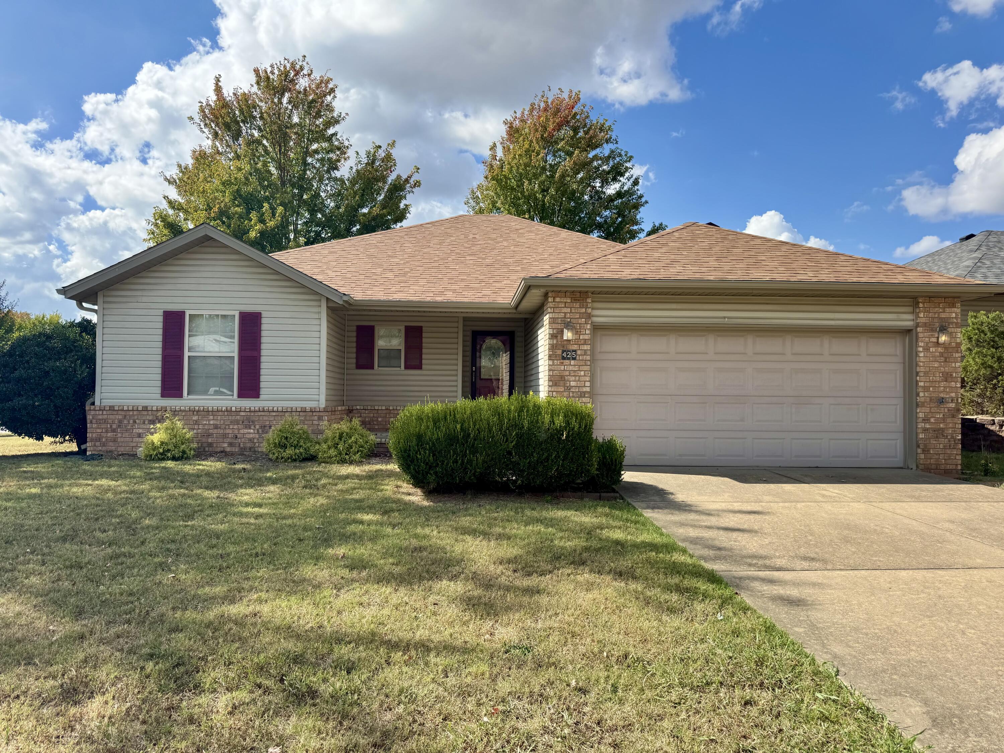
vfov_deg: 56.8
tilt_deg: +0.3
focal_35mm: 24
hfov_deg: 71.6
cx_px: 502
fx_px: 696
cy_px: 376
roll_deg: -1.1
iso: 80
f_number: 1.78
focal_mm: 6.76
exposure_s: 1/2331
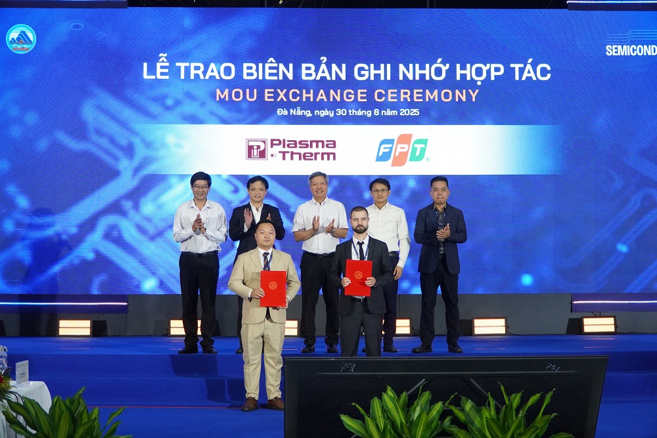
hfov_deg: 31.2
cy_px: 219
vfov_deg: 21.1
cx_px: 328
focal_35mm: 64
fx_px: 1177
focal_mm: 43
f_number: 4
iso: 1000
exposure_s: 1/200
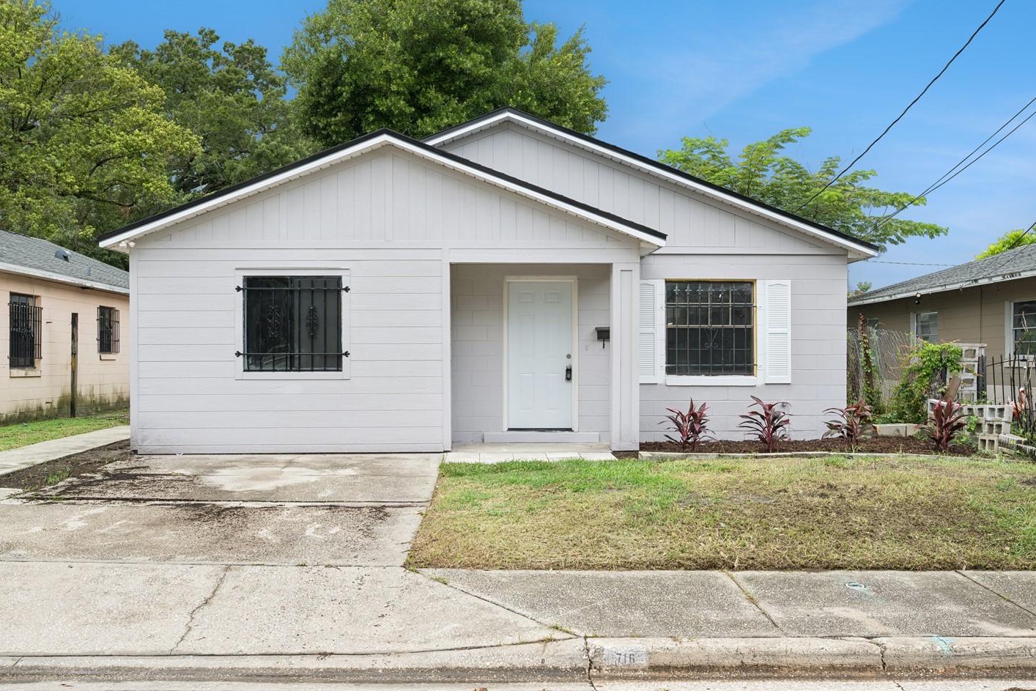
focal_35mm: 36
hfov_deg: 53.1
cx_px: 513
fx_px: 1036
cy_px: 367
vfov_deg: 36.9
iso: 200
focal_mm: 30
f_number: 9
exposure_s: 1/160
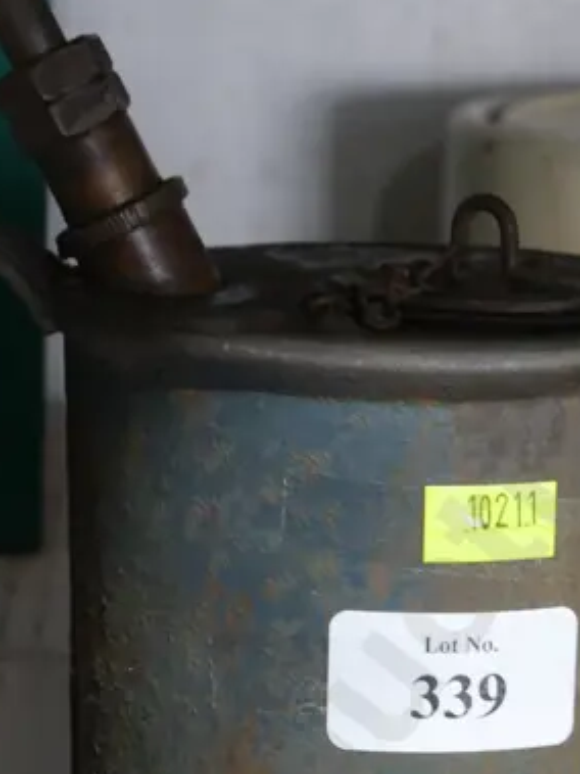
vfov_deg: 16.4
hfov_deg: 12.4
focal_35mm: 119
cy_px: 674
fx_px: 2660
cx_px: 395
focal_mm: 22
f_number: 4.7
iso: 800
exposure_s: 1/60
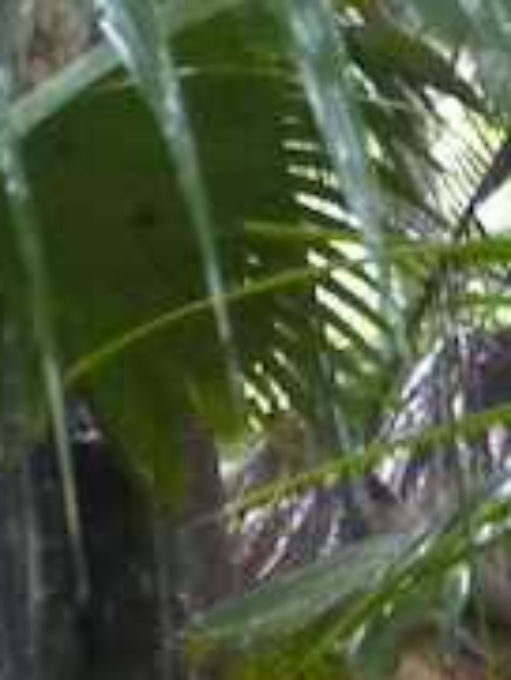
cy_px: -1063
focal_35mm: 394
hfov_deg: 3.7
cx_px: -564
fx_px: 7746
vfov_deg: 4.9
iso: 400
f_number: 2.8
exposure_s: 1/13
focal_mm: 11.4
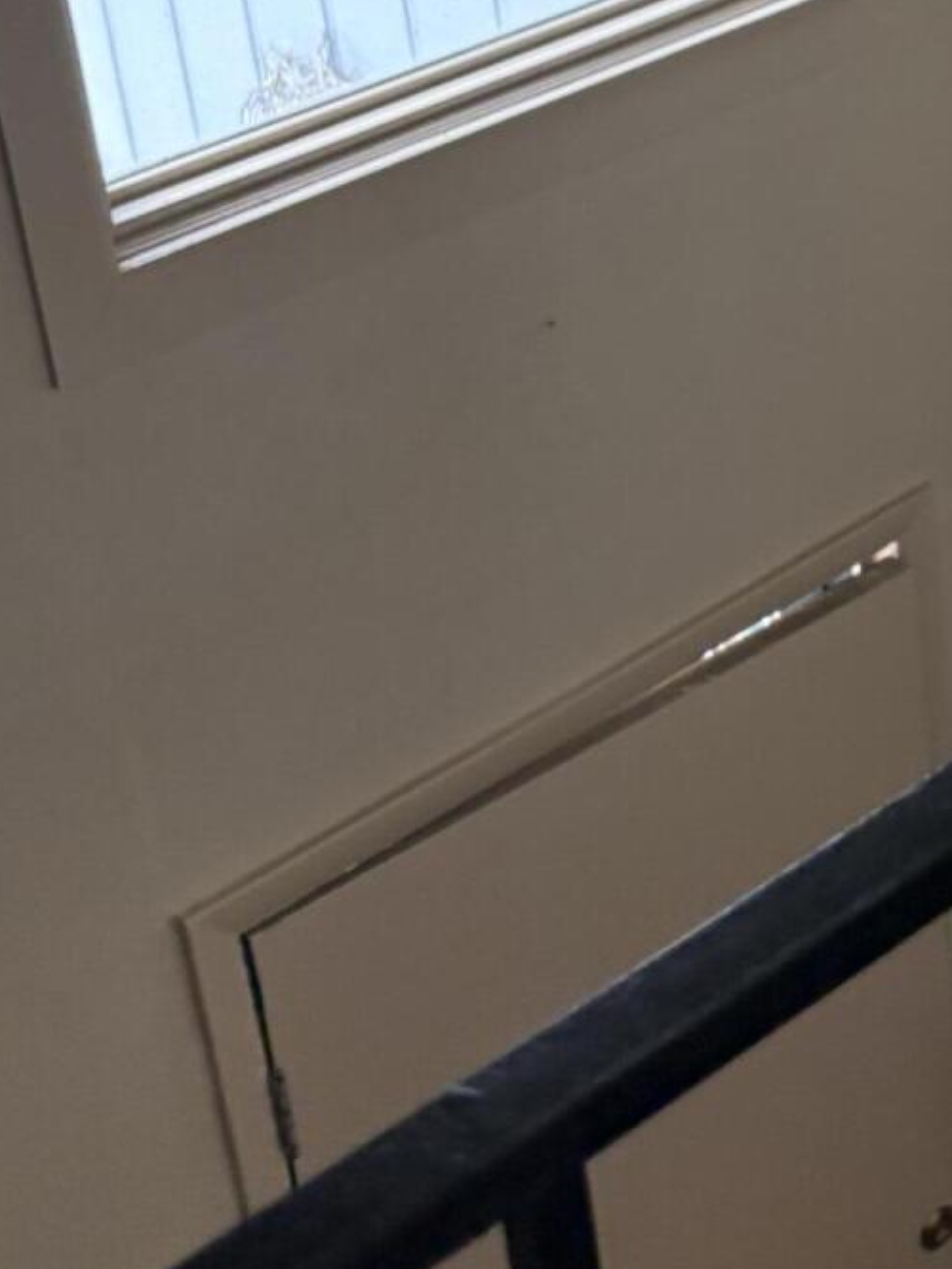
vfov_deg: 24.1
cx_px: 1112
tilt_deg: -19.9
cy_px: 63
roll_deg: +3.1
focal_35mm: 78
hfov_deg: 18.0
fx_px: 2861
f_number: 1.6
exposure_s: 1/120
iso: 200
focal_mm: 5.96
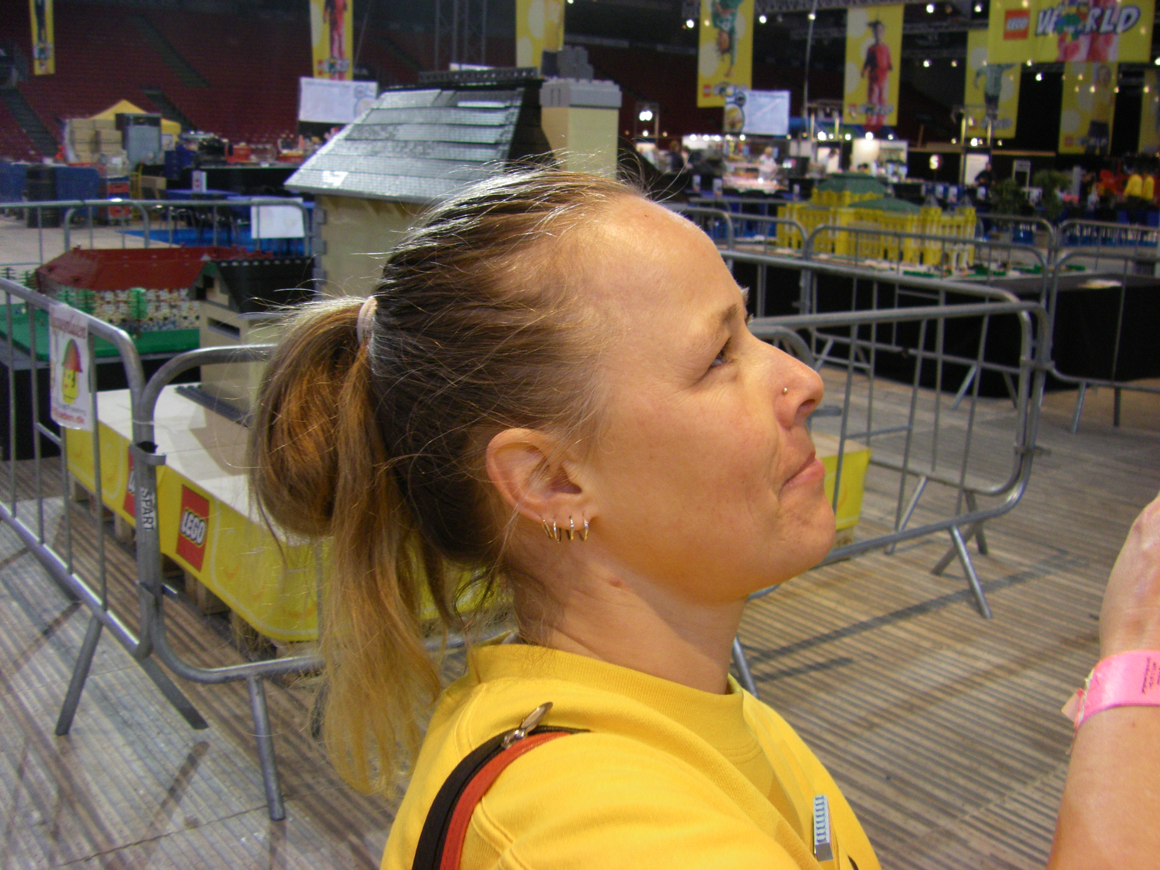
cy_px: 435
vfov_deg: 37.7
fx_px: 1273
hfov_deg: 49.0
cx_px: 580
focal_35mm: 38
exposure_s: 1/50
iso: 200
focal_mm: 6.3
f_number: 3.5
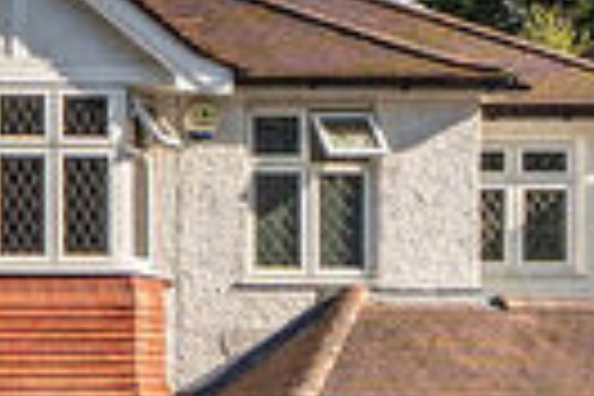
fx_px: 1831
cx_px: -770
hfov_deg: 13.9
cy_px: 452
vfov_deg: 12.1
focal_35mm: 111
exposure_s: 1/640
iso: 400
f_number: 8
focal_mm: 14
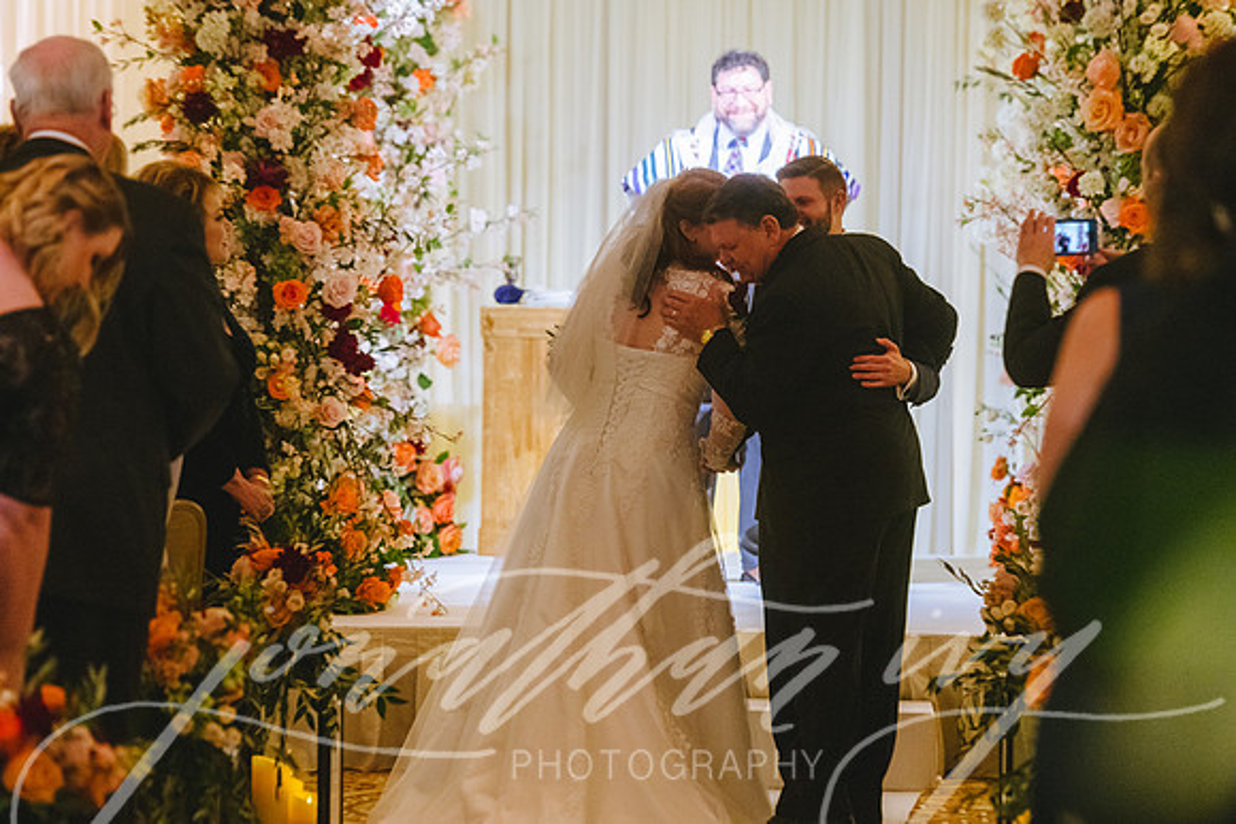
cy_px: 412
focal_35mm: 170
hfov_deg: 12.1
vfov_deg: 8.1
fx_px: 5838
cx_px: 618
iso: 2800
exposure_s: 1/125
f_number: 2.8
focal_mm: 170
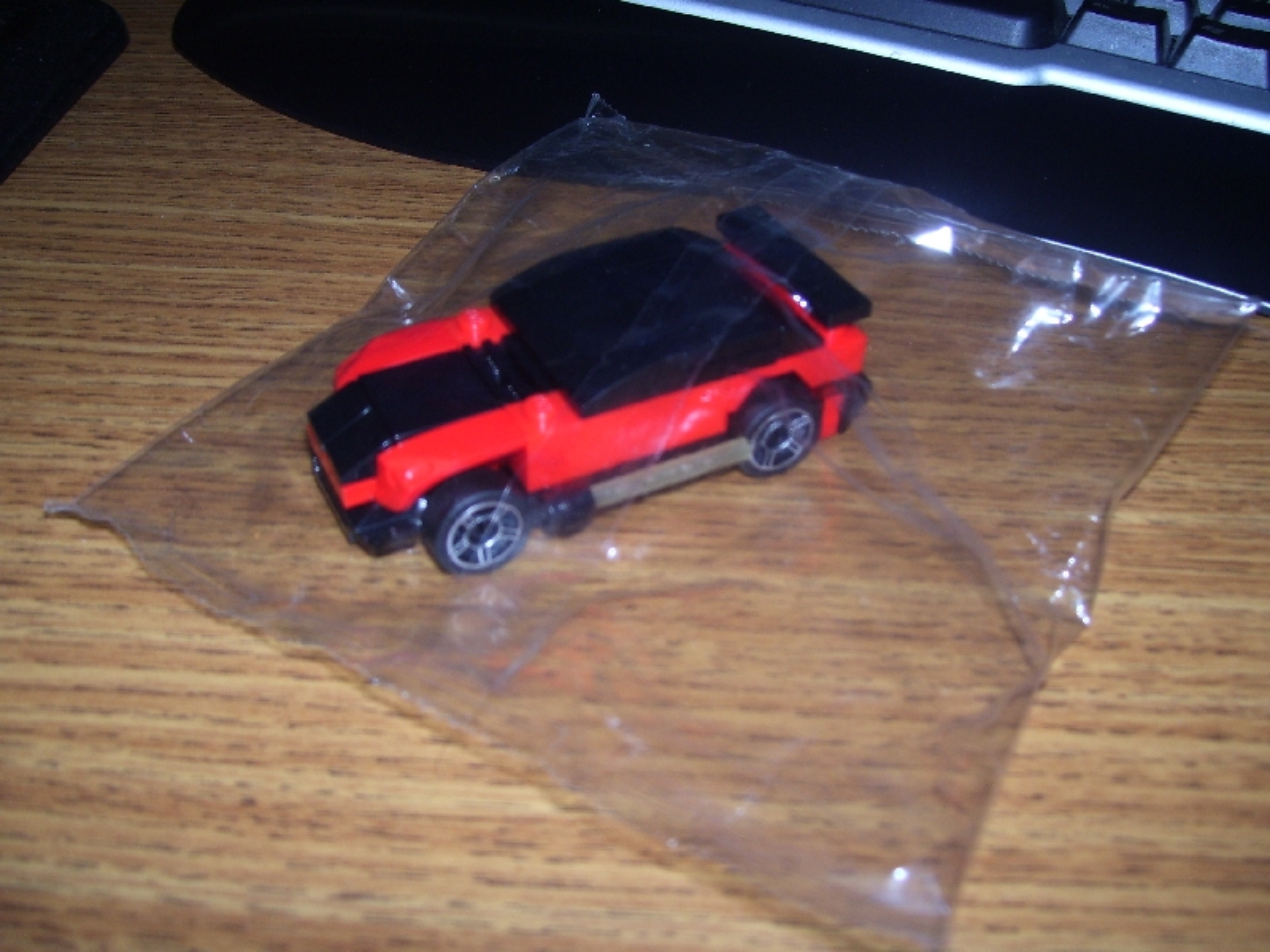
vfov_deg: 38.7
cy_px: 476
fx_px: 1357
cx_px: 635
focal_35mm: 37
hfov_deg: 50.1
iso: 80
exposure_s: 1/60
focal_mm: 6
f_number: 2.7
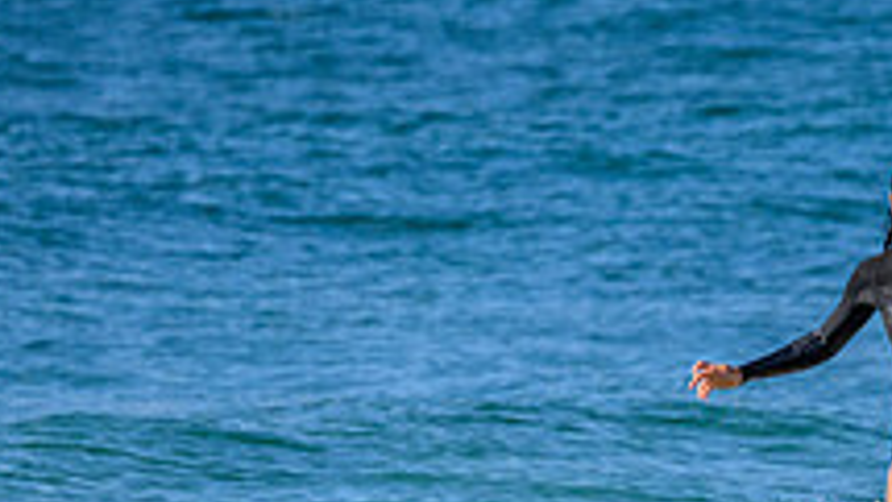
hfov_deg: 1.3
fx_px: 39481
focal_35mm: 1669
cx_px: 1145
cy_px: 666
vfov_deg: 0.7
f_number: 11
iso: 1800
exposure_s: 1/2000
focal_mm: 590
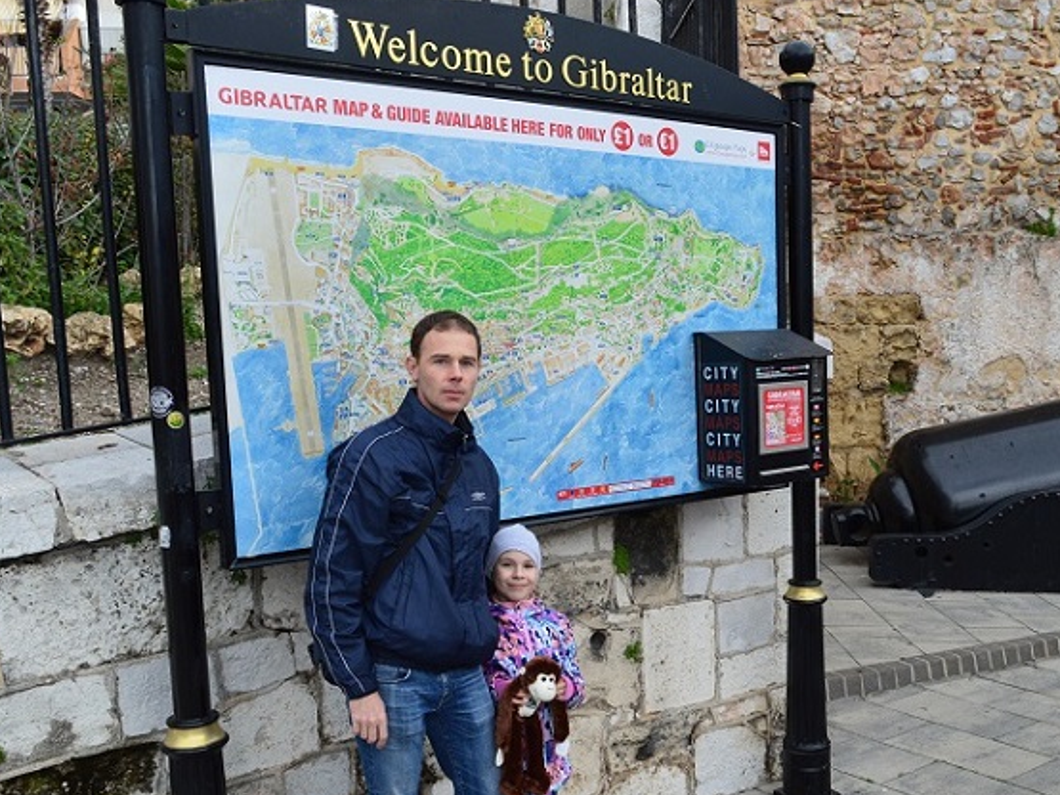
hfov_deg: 52.5
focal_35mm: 35
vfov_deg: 40.6
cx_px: 604
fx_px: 1072
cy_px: 462
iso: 400
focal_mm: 18
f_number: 9
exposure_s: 1/100
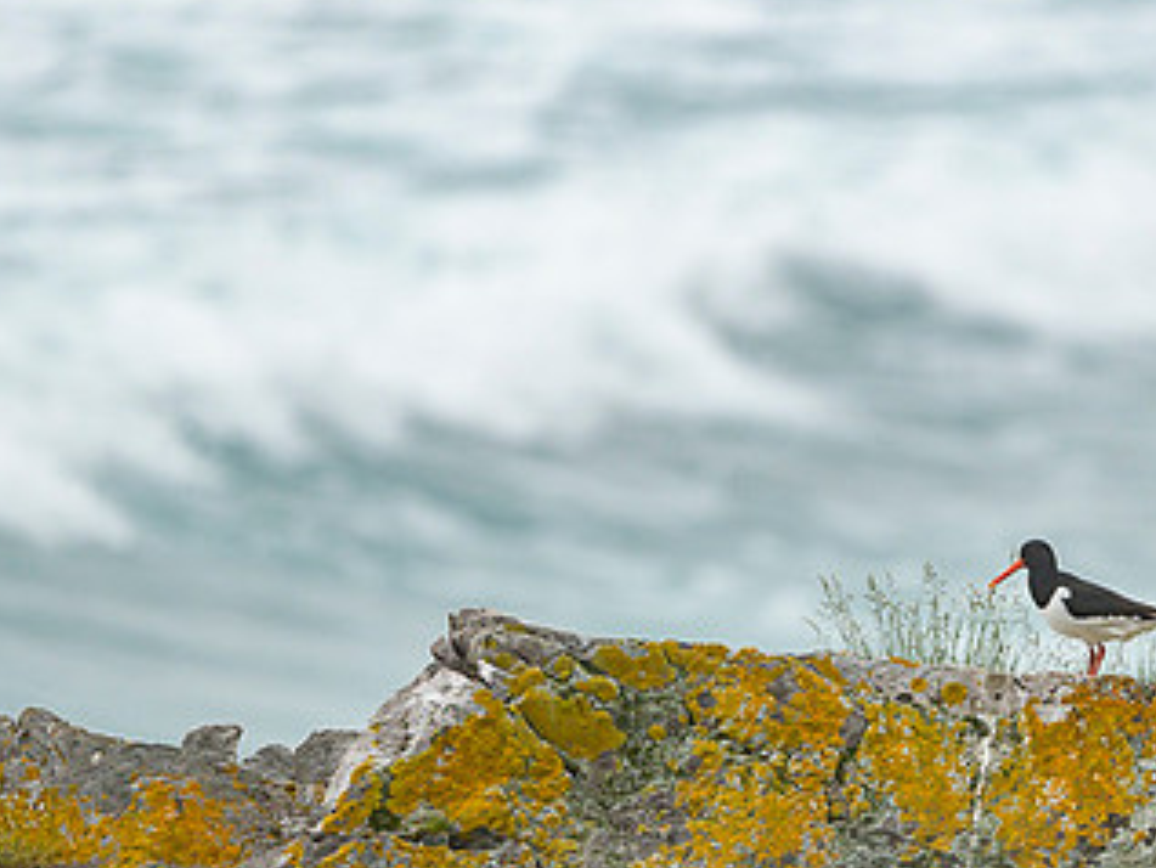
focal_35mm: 879
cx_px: 737
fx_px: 29365
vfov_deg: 1.7
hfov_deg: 2.3
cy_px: 424
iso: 800
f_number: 4
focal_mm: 500
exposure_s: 1/800
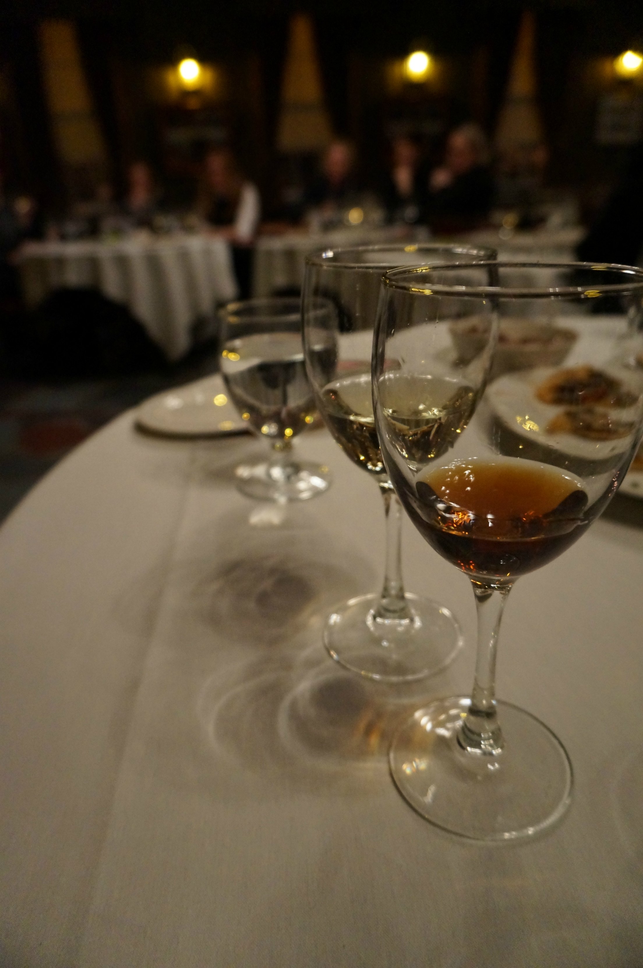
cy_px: 484
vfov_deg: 73.8
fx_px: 645
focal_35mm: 24
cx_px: 322
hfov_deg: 53.0
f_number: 3.5
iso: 3200
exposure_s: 1/50
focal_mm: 16
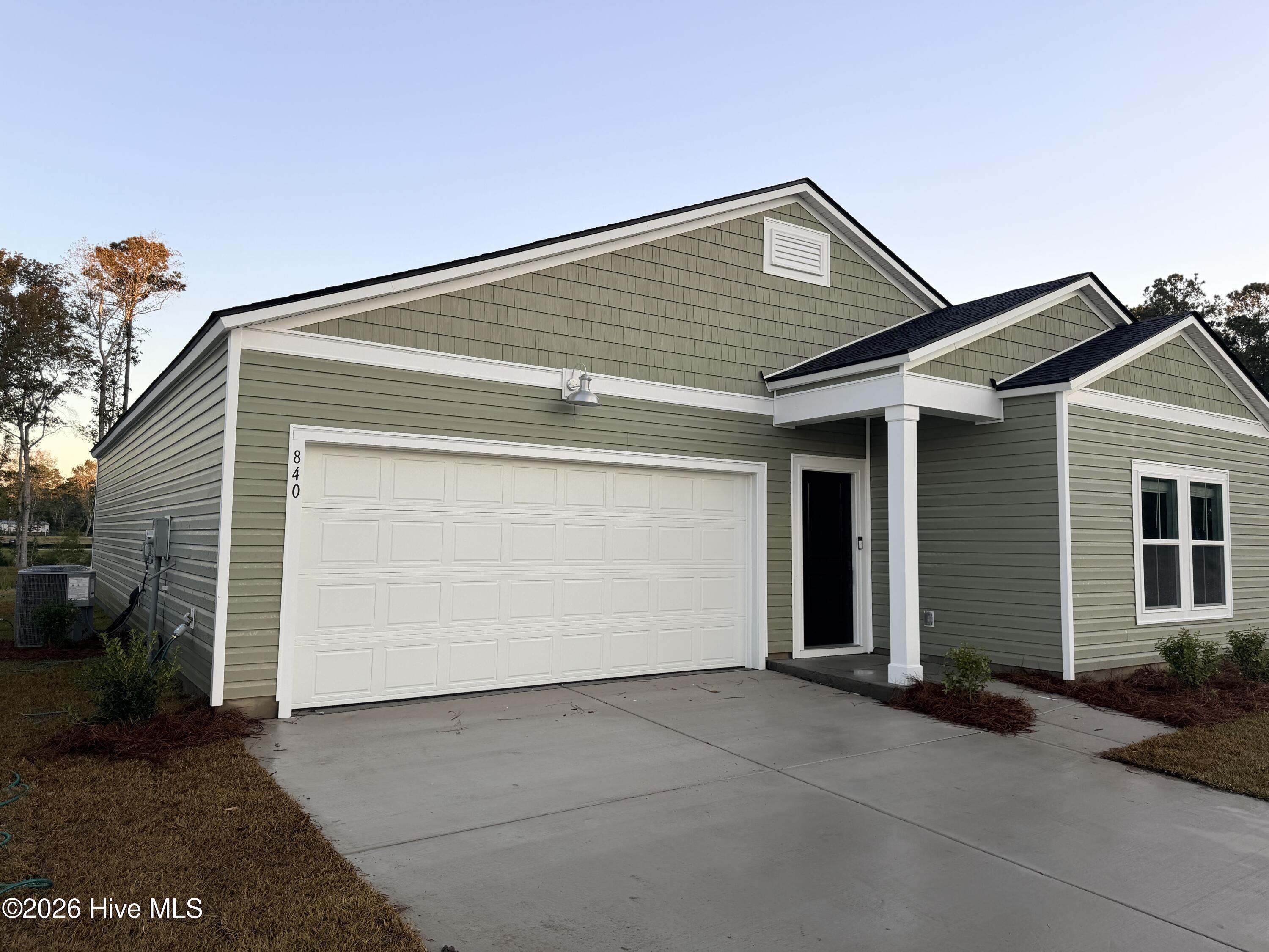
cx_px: 634
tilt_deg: +2.9
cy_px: 476
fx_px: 880
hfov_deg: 71.6
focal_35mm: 24
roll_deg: -0.8
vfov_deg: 56.8
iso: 80
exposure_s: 1/507
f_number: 1.78
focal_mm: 6.76
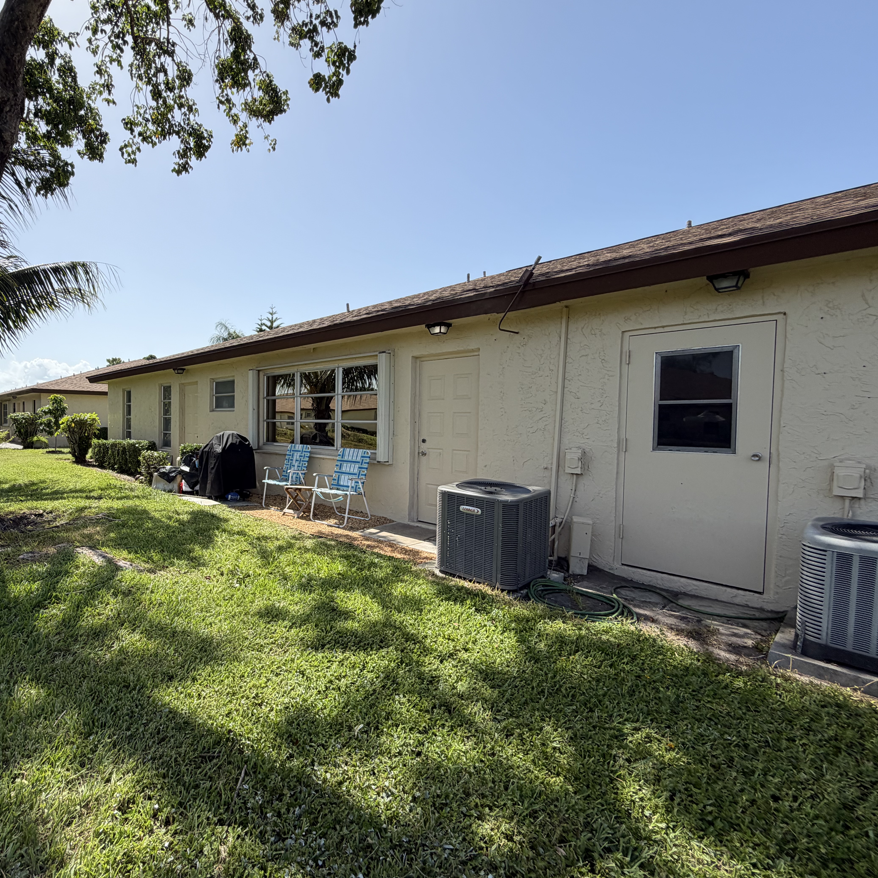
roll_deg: +0.5
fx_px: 488
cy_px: 438
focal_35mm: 17
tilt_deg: -1.6
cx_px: 293
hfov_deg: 81.2
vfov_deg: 84.0
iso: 25
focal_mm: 2.22
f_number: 2.2
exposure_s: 1/770
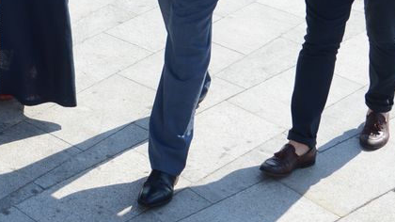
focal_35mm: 94
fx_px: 984
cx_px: -16
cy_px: -192
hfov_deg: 21.7
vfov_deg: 11.8
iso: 200
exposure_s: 1/640
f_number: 7.1
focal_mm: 18
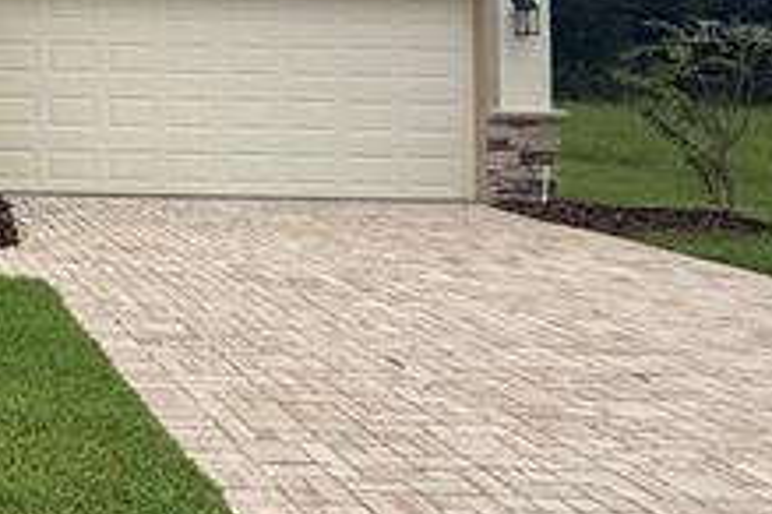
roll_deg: -1.1
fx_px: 1094
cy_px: 28
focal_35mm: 51
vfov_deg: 25.5
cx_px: -173
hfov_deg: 31.8
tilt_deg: +2.7
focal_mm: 2.22
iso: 64
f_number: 2.2
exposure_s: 1/1572
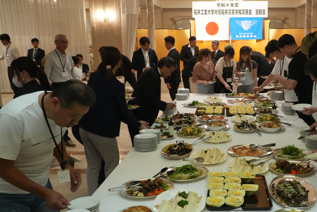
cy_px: 138
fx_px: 361
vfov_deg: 32.4
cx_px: 229
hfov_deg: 46.1
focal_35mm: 41
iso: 4000
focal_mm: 18
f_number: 4
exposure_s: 1/160
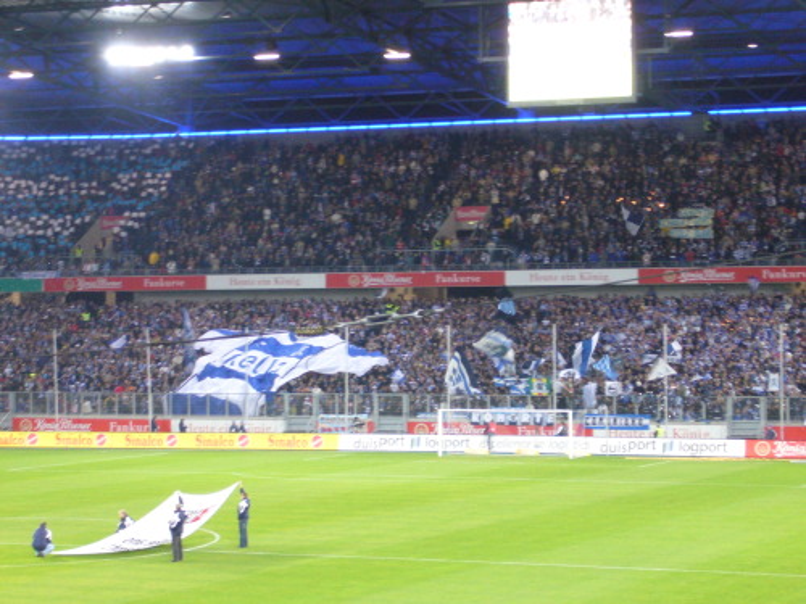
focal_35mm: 105
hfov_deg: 18.7
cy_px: 302
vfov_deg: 14.1
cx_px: 403
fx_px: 2445
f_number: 5
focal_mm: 17.4
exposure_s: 1/15
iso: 200
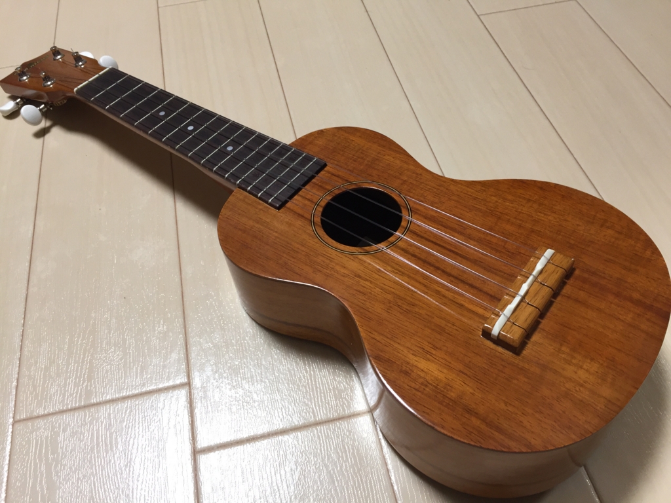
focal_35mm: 29
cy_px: 252
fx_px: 562
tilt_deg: -53.5
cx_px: 336
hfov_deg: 61.7
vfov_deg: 48.2
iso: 100
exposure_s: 1/30
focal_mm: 4.15
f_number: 2.2
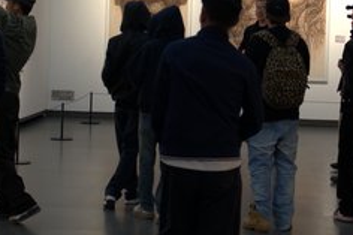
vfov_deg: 12.1
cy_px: 13
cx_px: 230
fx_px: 1097
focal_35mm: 112
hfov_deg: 18.2
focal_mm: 33
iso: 1000
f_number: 2.8
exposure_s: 1/160
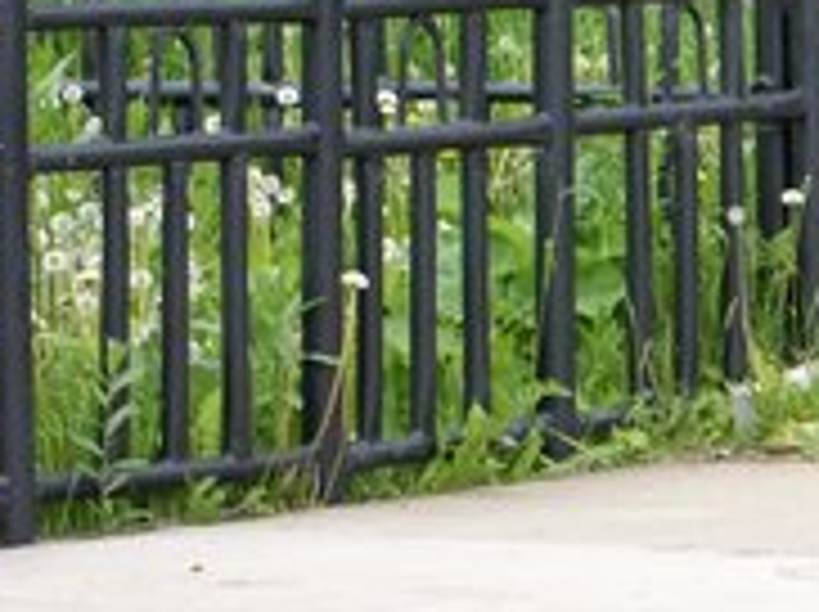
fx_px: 8249
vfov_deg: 4.2
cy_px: 270
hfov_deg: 5.5
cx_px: 1732
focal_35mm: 349
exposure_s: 1/320
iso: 200
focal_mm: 55
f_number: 7.1
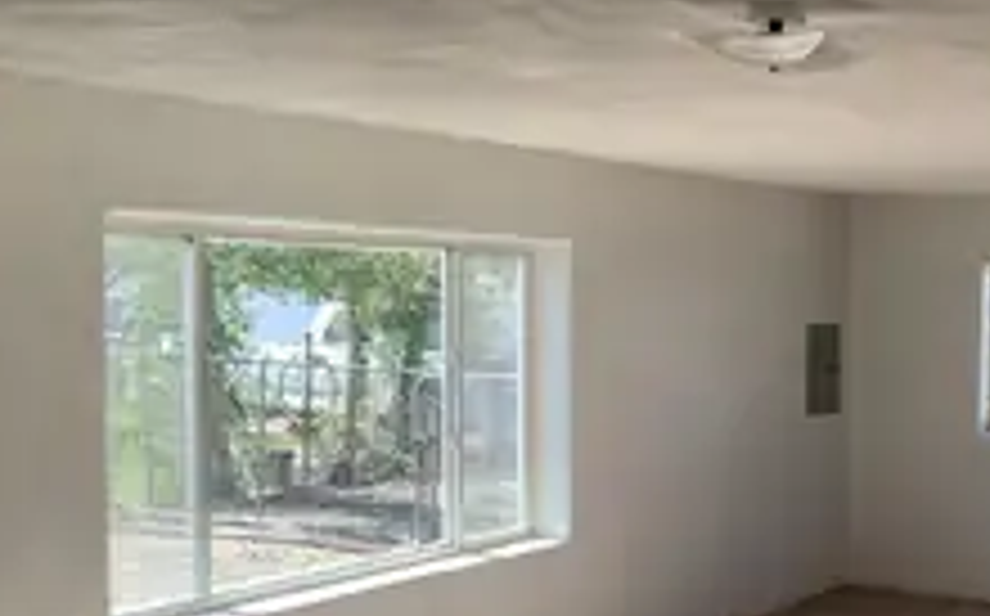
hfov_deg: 35.6
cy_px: 387
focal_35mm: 56
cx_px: 734
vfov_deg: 23.0
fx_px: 1509
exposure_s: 1/122
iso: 25
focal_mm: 3
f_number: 1.8
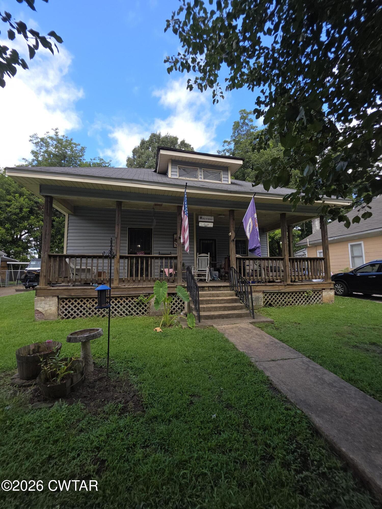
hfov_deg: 89.9
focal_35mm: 13
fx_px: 191
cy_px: 254
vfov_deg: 106.2
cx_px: 191
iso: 20
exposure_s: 1/300
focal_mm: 2.2
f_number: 1.9
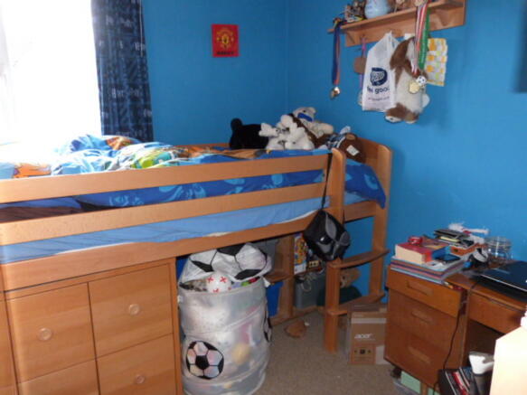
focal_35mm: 25
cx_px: 264
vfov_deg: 54.9
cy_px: 198
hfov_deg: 69.4
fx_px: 381
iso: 400
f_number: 2.8
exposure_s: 1/60
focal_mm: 4.5
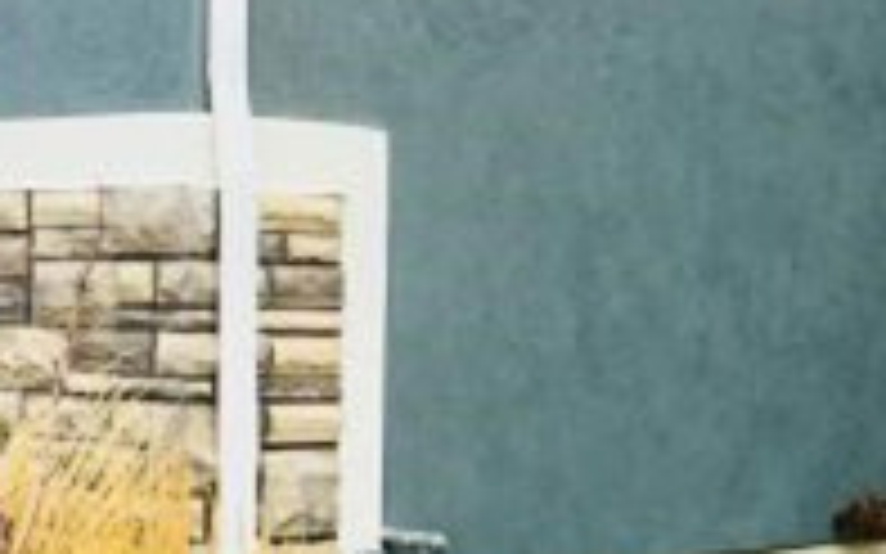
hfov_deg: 20.6
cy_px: 306
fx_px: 2414
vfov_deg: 13.1
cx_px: 684
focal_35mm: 100
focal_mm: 4.15
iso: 25
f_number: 2.2
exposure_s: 1/259
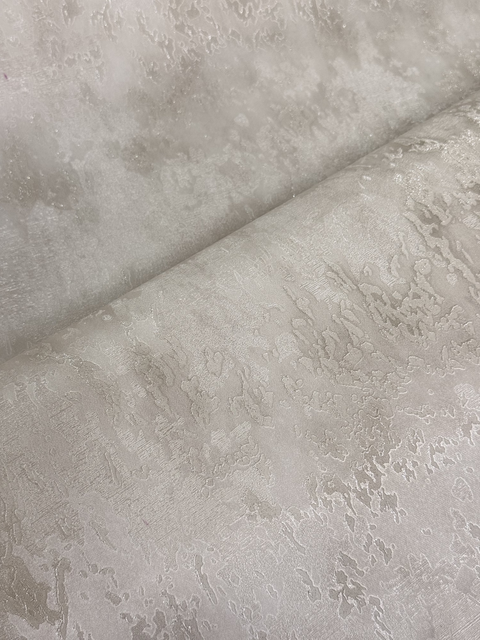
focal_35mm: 48
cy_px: 320
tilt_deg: -59.3
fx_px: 887
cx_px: 240
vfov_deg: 39.7
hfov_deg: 30.3
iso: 50
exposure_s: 1/121
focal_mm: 6.76
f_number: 1.78
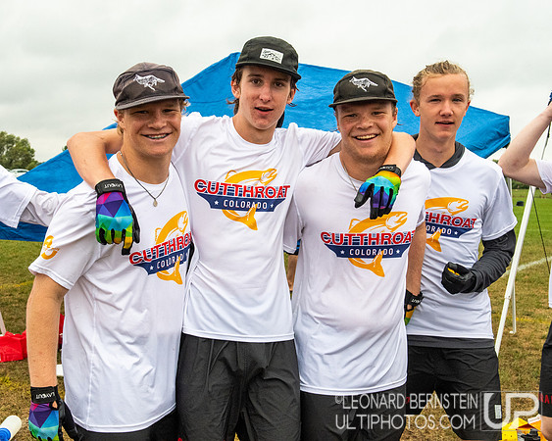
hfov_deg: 34.4
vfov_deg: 27.8
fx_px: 891
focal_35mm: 55
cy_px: 211
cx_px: 246
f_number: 7.1
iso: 1600
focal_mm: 31
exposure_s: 1/1250
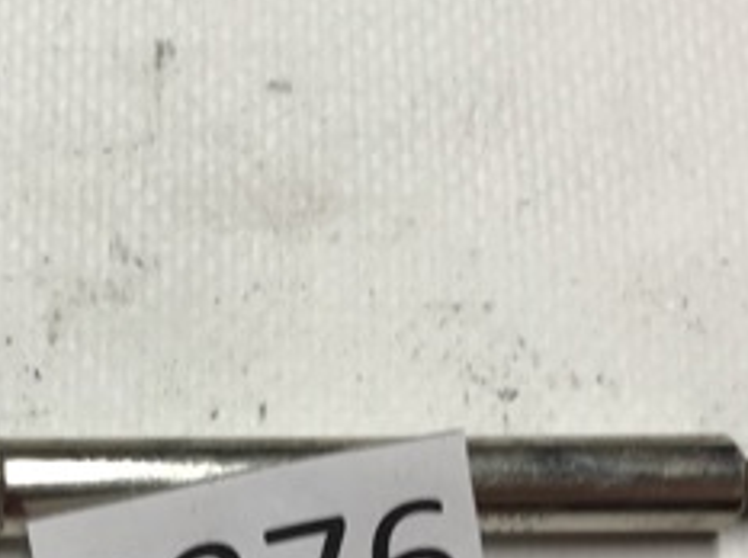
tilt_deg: -74.1
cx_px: 61
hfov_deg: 24.6
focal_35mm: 77
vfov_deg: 18.7
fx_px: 1661
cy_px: 537
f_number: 1.8
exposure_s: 1/50
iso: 25
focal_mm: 3.99
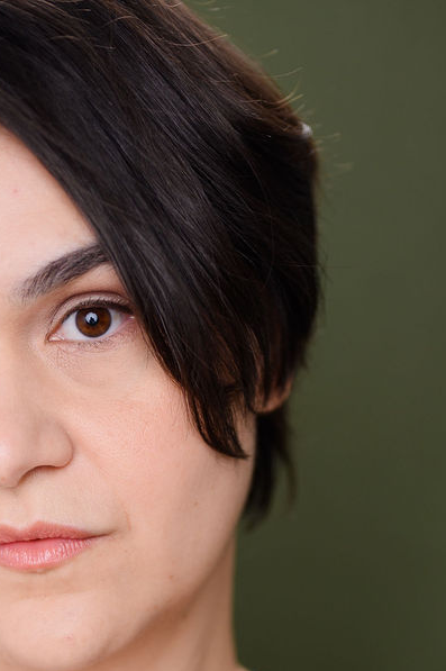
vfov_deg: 15.3
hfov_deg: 10.6
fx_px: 2401
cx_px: 199
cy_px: 820
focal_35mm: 129
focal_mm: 50
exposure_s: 1/200
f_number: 2.2
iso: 100
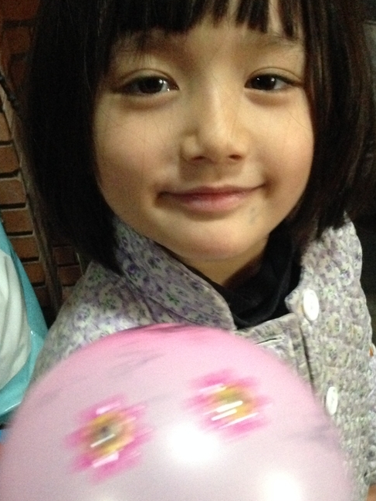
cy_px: 314
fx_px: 754
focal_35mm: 52
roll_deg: +2.5
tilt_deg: -43.1
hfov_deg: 28.0
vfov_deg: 36.6
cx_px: 186
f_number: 2.4
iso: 800
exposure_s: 1/15
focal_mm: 4.12
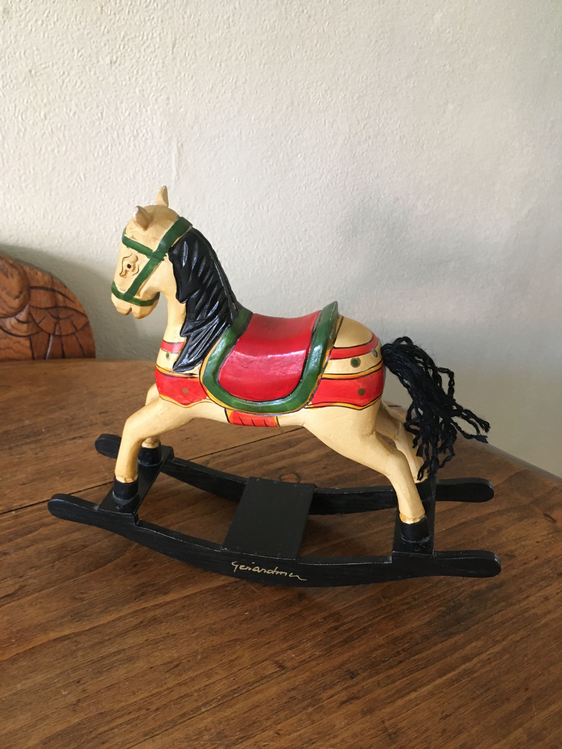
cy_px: 374
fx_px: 628
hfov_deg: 48.2
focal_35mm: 29
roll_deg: -3.7
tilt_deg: -31.8
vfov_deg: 61.7
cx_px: 281
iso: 200
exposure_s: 1/33
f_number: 2.2
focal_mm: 4.15
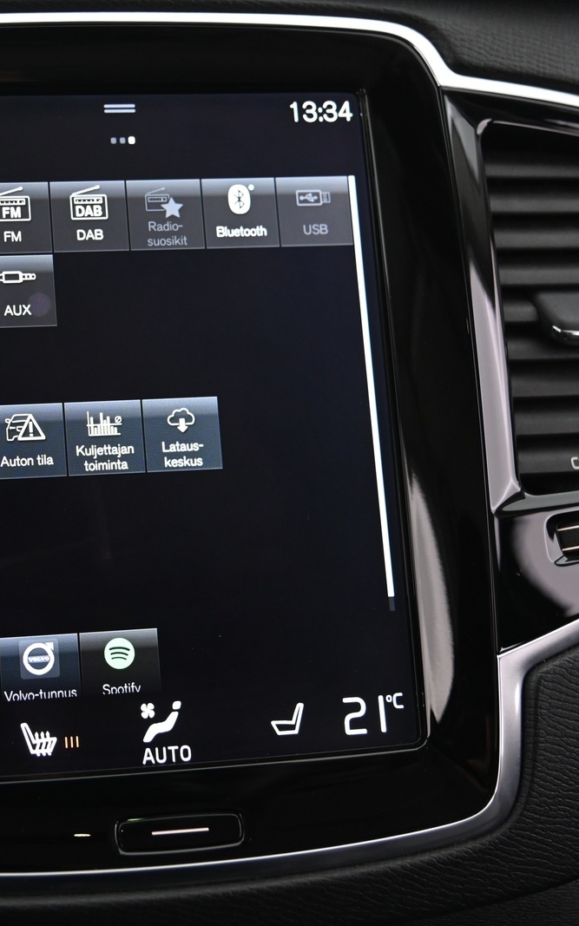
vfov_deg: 33.0
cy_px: 461
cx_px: 96
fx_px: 1565
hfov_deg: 20.7
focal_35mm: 62
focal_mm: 40
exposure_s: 1/20
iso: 2000
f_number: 4
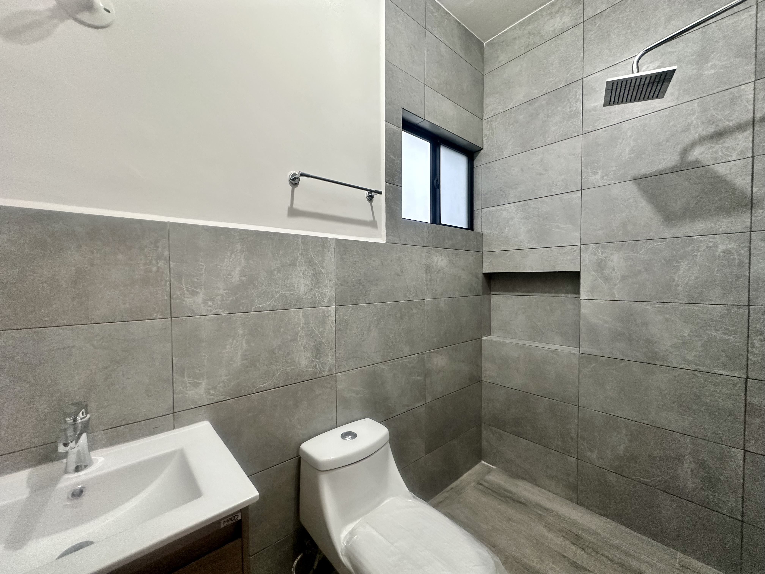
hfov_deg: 102.1
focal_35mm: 14
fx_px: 309
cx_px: 382
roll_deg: +0.0
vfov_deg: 85.7
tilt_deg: -1.0
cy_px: 287
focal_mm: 2.22
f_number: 2.2
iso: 320
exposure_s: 1/60
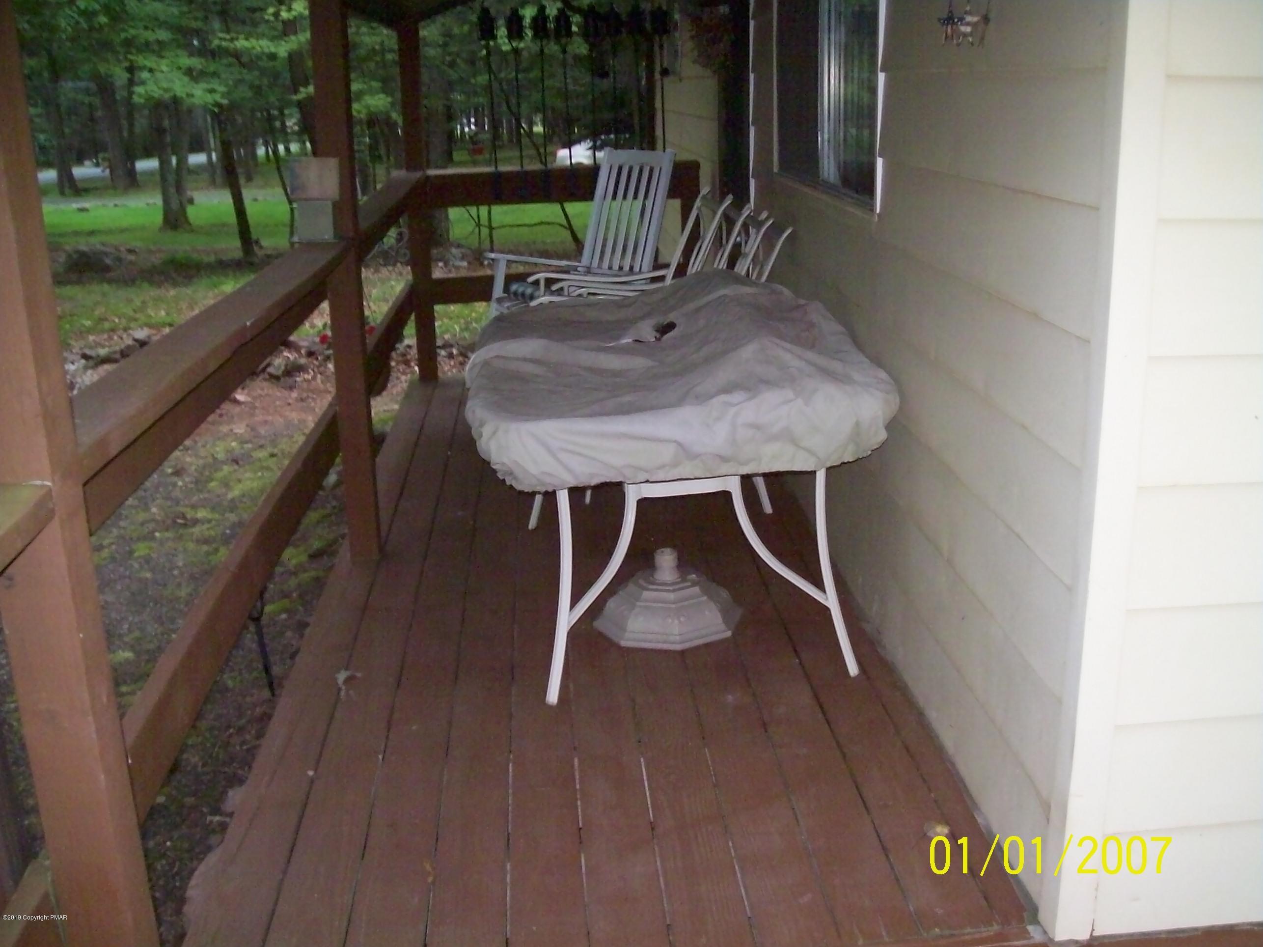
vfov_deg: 39.6
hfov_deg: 51.4
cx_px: 632
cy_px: 474
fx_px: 1313
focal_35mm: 36
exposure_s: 1/64
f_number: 2.7
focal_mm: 6
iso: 160
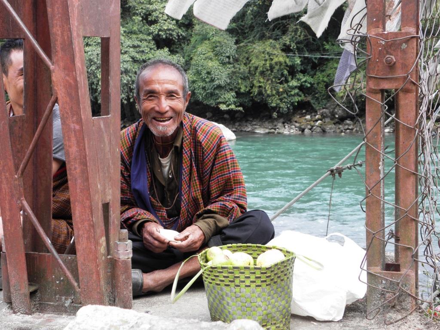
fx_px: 890
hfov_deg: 27.8
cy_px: 165
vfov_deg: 21.0
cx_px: 220
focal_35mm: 70
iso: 80
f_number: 3.8
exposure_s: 1/80
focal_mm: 12.55
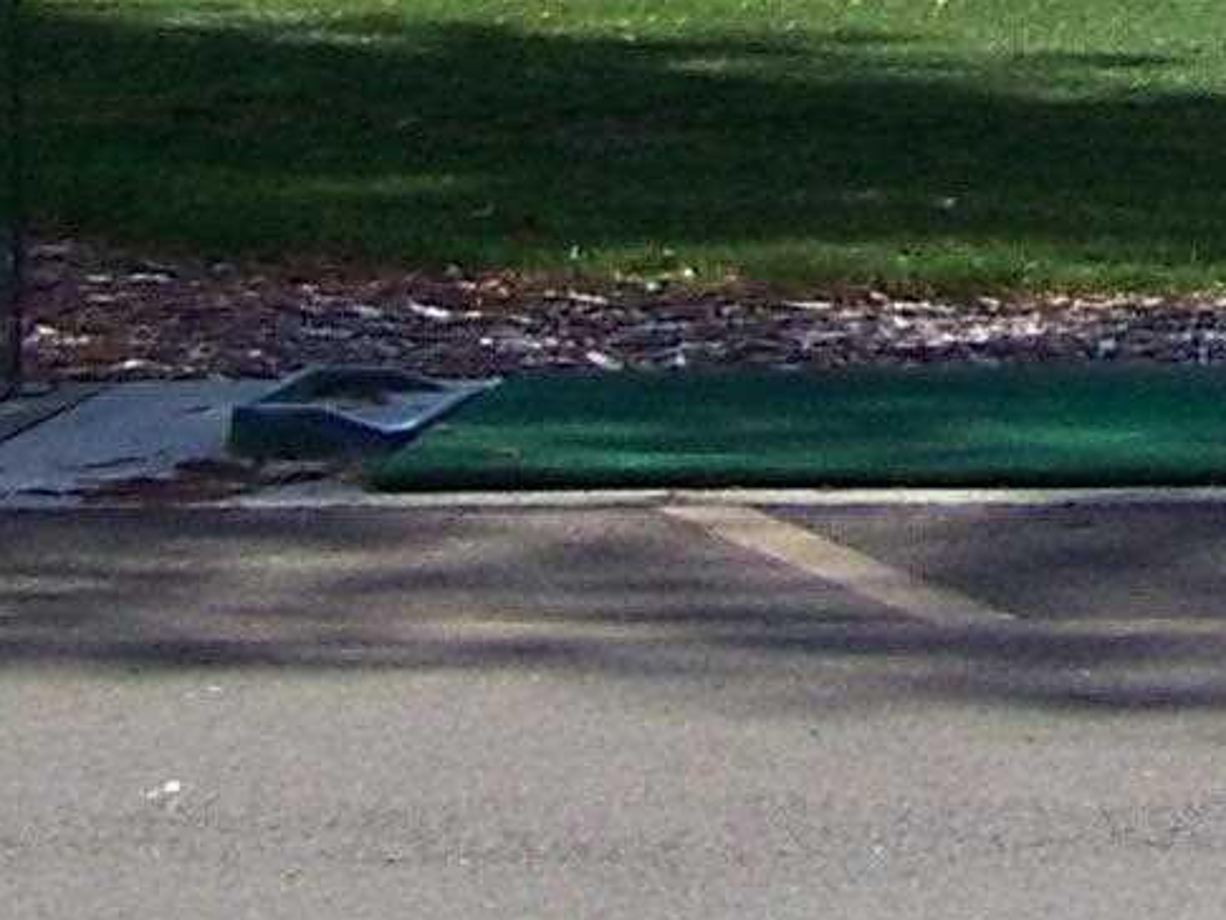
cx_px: 2788
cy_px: -609
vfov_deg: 6.4
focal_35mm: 228
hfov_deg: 8.1
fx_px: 8077
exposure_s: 1/800
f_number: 2.8
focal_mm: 5.85
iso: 64
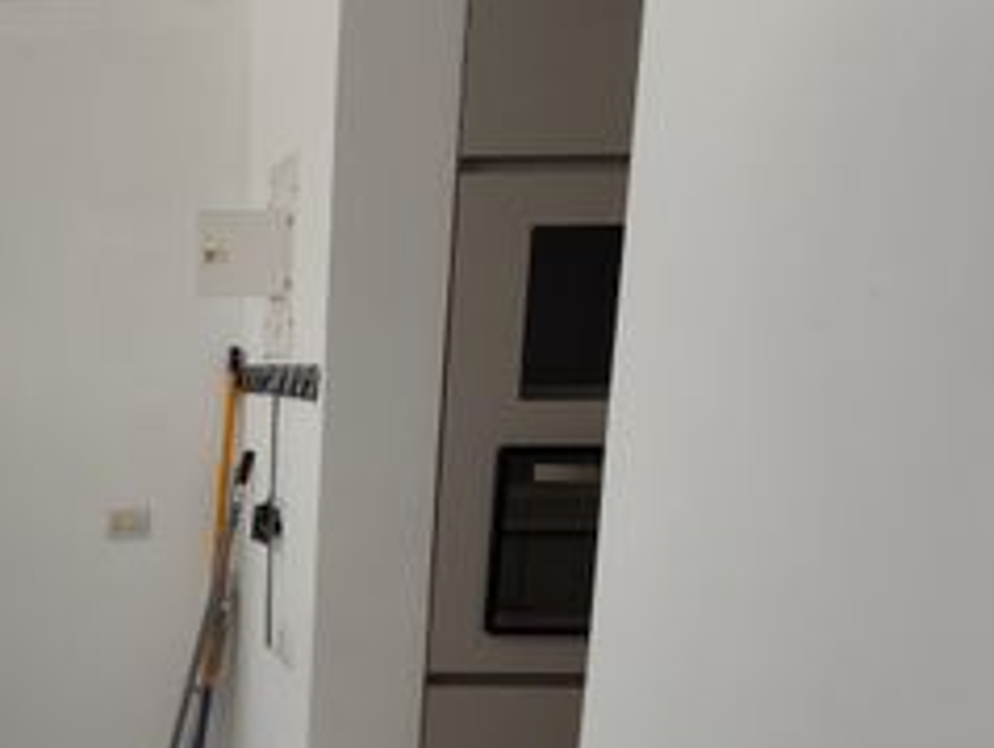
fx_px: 1121
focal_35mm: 39
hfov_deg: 41.2
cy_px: 572
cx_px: -17
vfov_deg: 35.9
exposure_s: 1/60
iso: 68
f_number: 2.2
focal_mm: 2.16
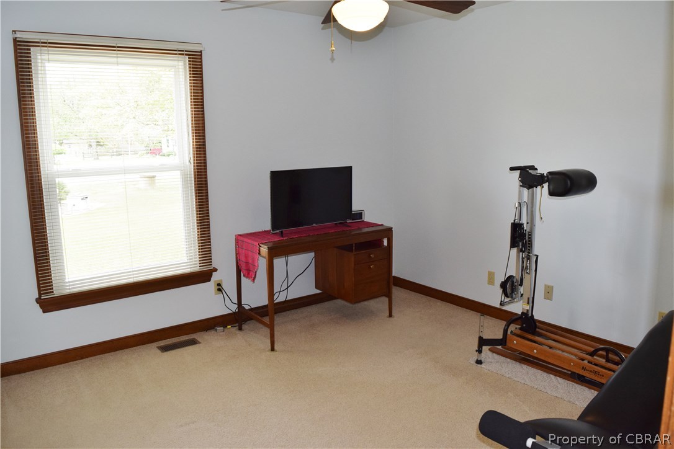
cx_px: 337
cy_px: 224
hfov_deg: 67.4
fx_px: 505
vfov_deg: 47.9
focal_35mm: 27
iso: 800
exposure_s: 1/125
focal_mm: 18
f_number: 5.6
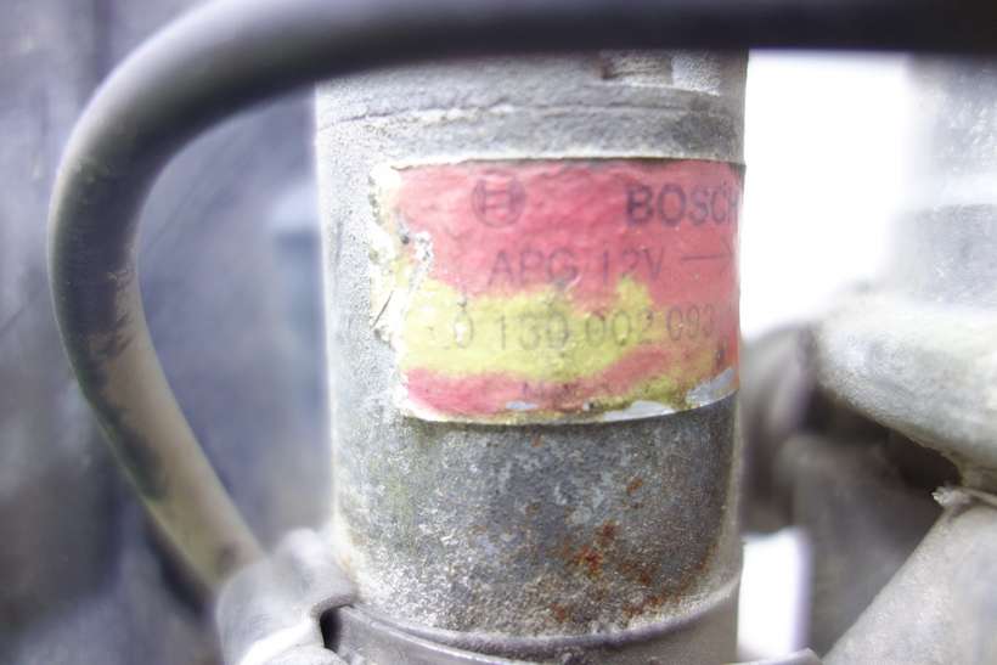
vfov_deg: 46.4
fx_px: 776
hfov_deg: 65.5
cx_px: 498
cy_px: 332
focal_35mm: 28
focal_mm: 10.4
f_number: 1.8
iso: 320
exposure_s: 1/30
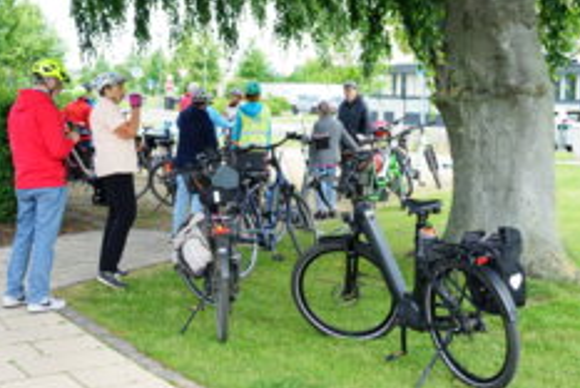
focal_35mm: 60
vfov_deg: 22.5
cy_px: 106
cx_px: 316
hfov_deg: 33.3
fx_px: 968
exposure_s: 1/60
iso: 100
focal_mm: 35
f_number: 6.3
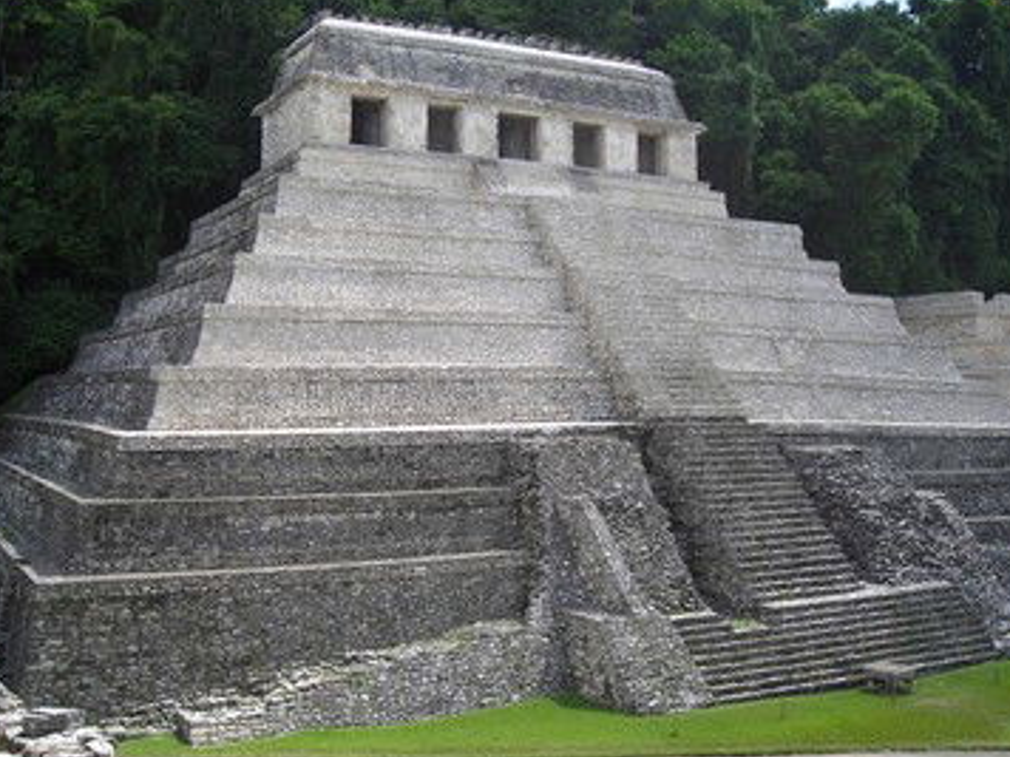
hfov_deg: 45.8
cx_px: 508
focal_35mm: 41
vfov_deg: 35.1
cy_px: 391
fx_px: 1196
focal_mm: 6.3
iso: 50
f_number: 3.2
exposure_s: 1/347
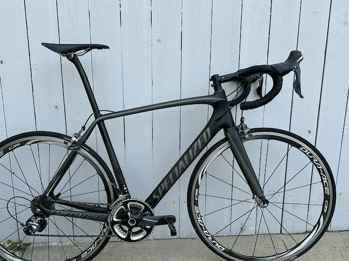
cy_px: 144
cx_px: 158
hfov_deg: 63.3
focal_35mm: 28
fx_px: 282
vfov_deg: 49.6
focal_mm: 6.86
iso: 80
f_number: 1.78
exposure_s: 1/971
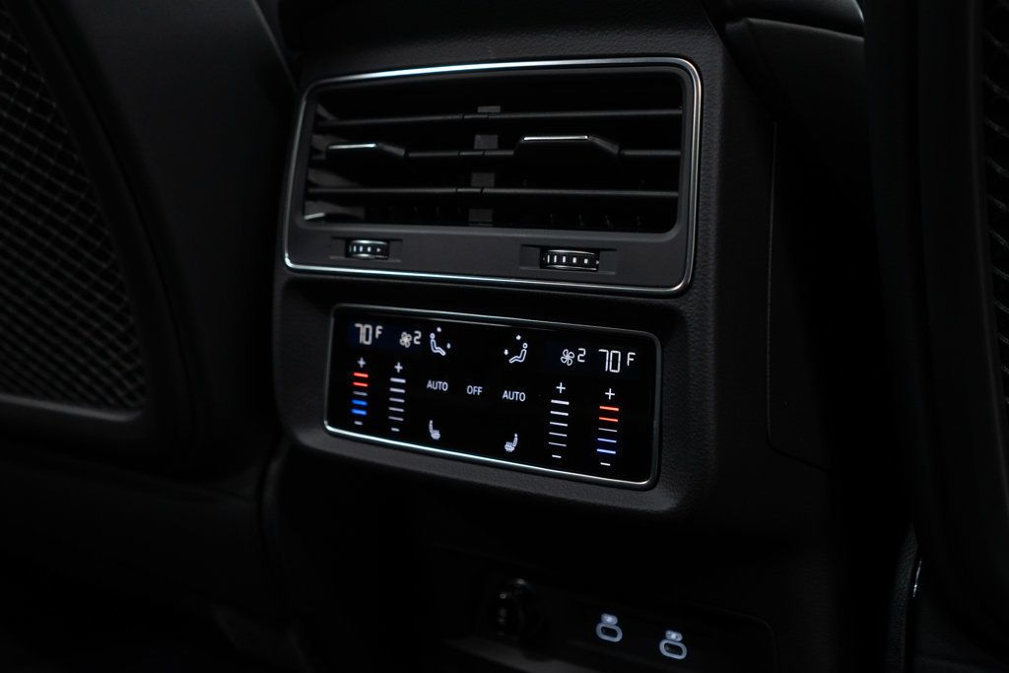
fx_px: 1177
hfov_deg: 46.4
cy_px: 336
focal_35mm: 42
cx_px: 504
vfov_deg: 31.9
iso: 1250
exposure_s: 1/50
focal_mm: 28
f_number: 3.2
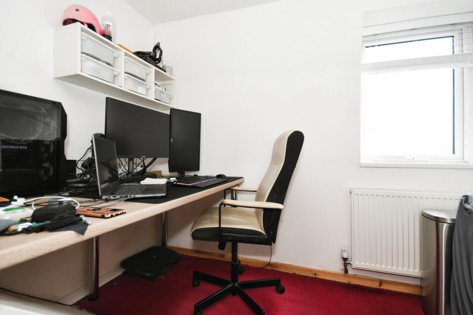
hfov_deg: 96.7
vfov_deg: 73.7
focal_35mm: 16
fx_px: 210
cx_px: 237
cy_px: 160
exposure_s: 1/60
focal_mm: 10
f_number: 8
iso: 400
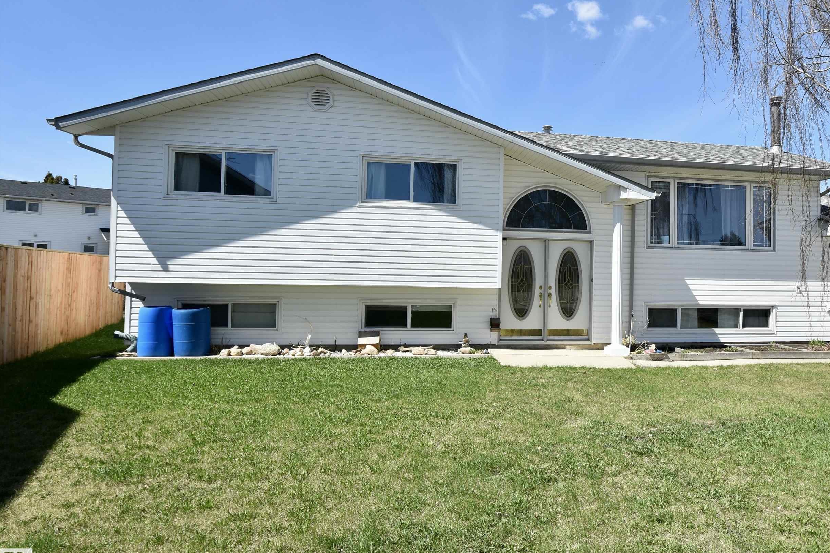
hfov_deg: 71.0
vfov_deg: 51.9
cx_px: 523
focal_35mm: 25
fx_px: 568
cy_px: 245
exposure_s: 1/320
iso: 200
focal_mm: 13
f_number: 9
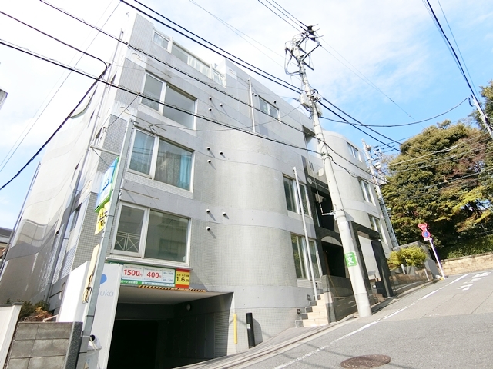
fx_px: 271
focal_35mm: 19
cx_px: 246
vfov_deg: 68.7
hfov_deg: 84.7
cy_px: 184
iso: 80
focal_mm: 4.06
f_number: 6.9
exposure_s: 1/200
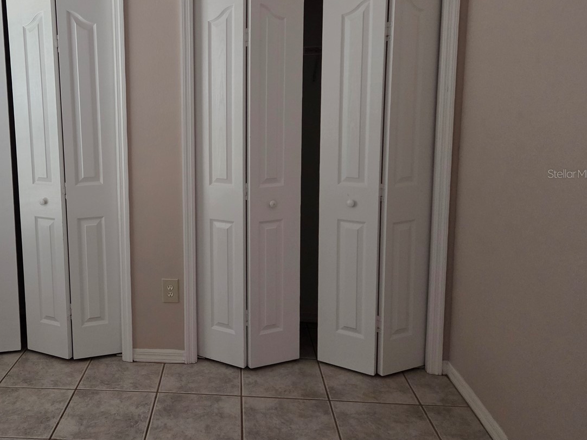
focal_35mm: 34
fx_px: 577
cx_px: 165
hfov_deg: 52.2
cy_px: 173
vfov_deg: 41.6
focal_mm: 5.4
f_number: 1.8
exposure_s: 1/120
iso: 640
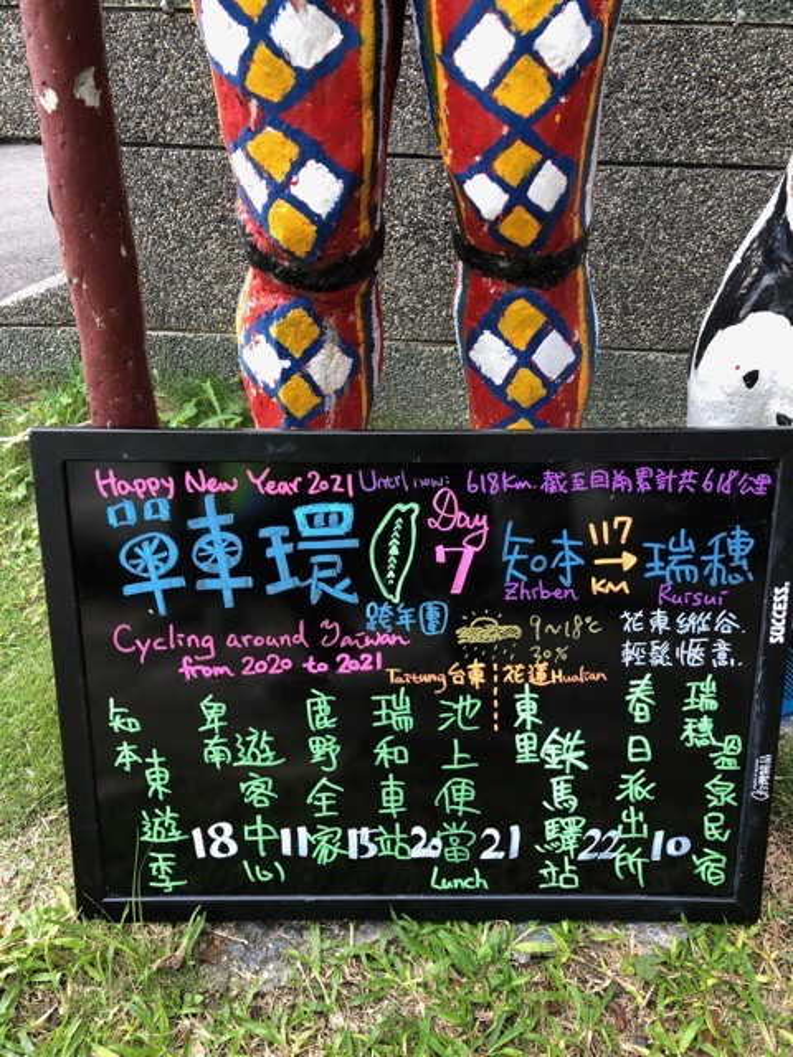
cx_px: 396
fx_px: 855
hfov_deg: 49.7
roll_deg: -1.1
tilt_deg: -28.6
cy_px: 528
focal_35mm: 28
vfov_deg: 63.4
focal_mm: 4
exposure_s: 1/24
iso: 40
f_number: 1.8
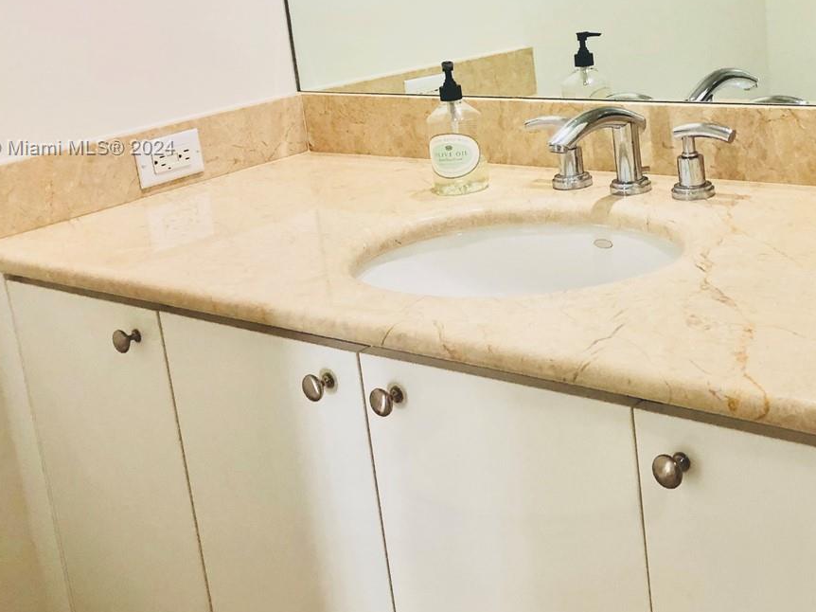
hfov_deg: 35.9
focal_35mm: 52
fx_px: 1225
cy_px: 149
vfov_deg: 27.6
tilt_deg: -13.5
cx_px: 629
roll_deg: +5.7
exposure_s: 1/15
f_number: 1.8
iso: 40
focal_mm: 3.99
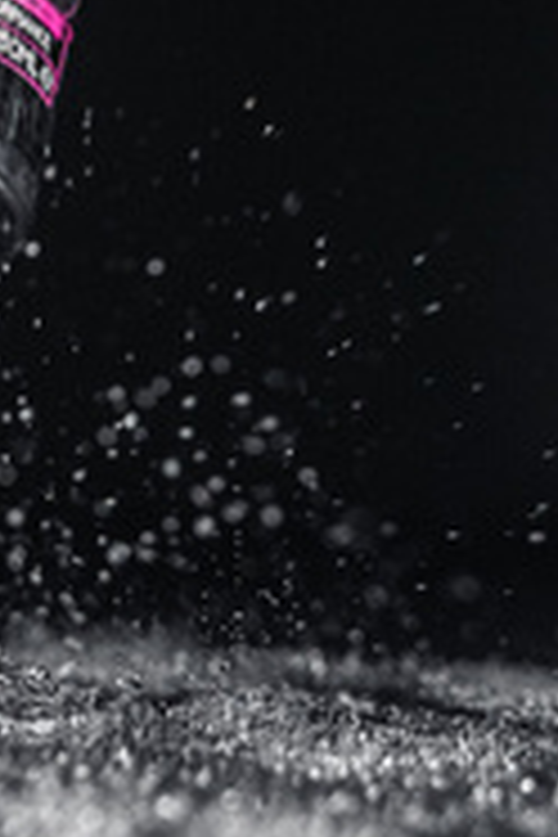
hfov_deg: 12.3
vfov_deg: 18.4
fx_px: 2534
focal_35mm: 109
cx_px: -63
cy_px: 76
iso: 4000
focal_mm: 45
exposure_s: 1/2000
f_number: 2.8
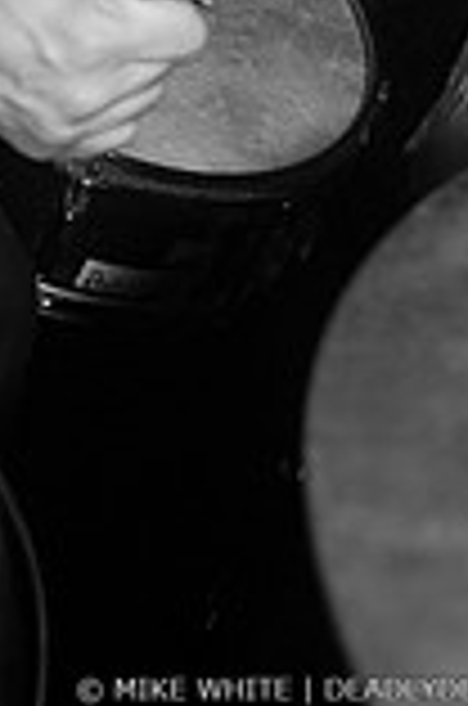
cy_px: -301
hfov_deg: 15.5
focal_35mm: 86
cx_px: -16
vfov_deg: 20.8
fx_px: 1684
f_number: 3.2
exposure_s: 1/20
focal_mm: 20
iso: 800
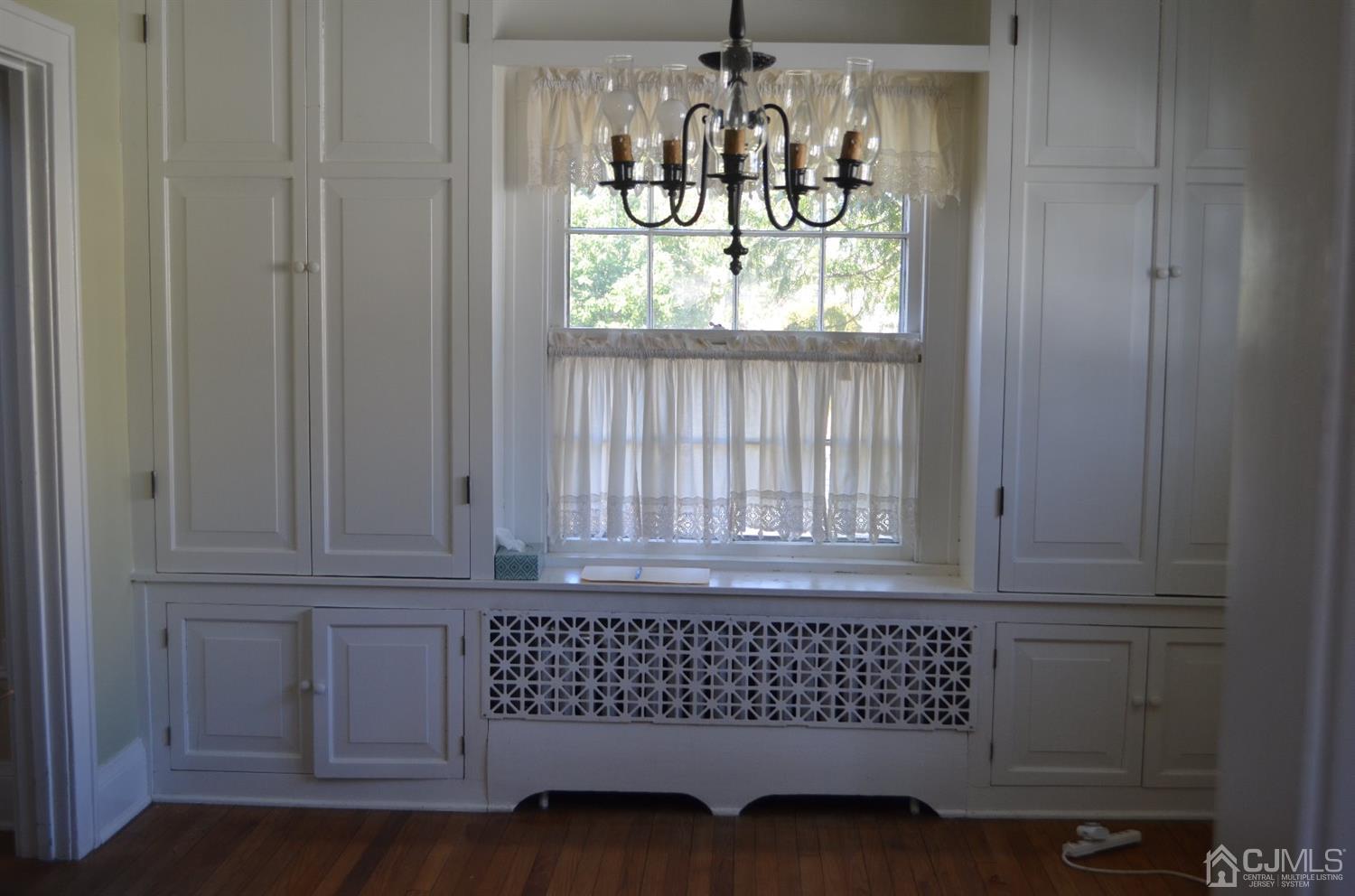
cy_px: 448
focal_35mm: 39
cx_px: 678
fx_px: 1464
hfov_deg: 49.7
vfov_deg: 34.0
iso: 400
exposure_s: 1/80
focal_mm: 26
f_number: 4.2
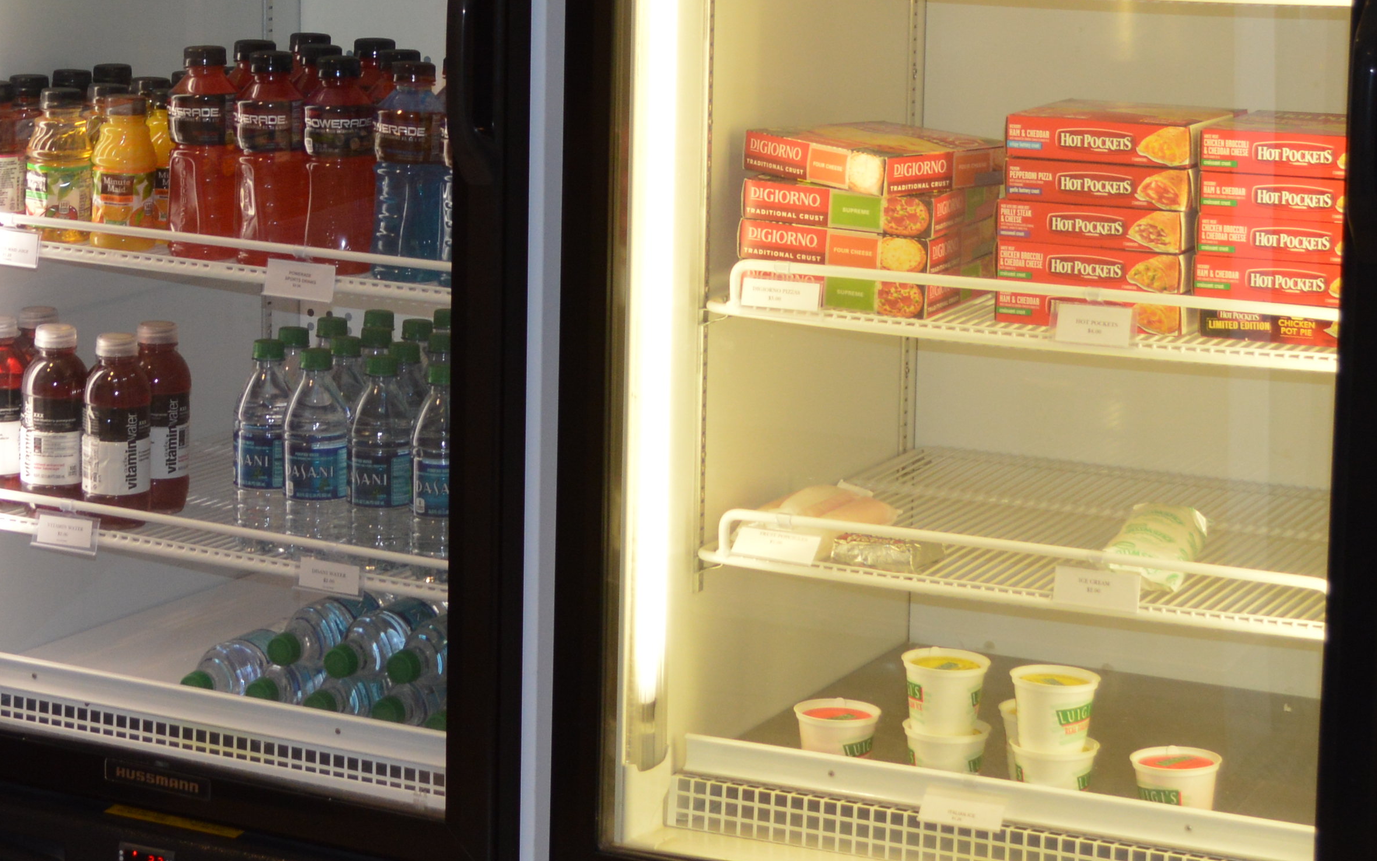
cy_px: 116
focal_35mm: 109
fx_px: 4090
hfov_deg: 19.0
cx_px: 307
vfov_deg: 11.9
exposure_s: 1/100
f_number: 4.5
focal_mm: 28
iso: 400
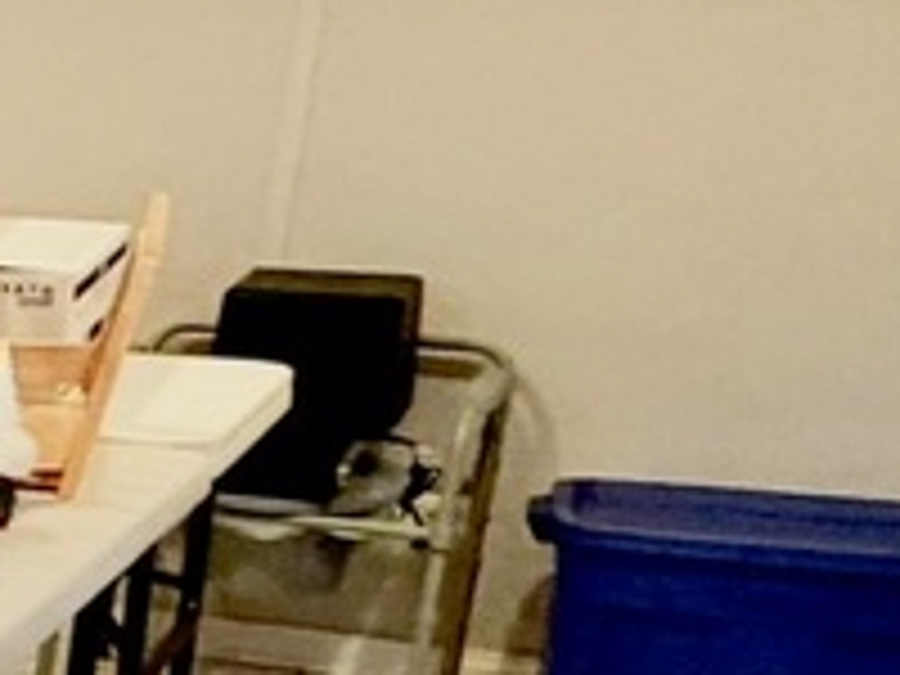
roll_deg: +3.1
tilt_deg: -17.7
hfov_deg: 12.7
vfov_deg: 14.4
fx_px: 2626
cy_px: 675
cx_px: -1490
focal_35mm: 101
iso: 320
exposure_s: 1/60
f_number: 2.2
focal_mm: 2.22
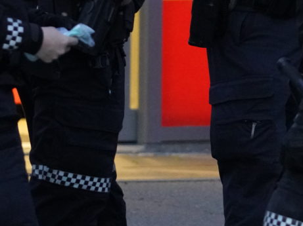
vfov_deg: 3.1
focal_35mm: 483
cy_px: -56
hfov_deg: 4.1
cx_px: 252
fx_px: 4224
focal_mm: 113
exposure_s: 1/400
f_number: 4
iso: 6400
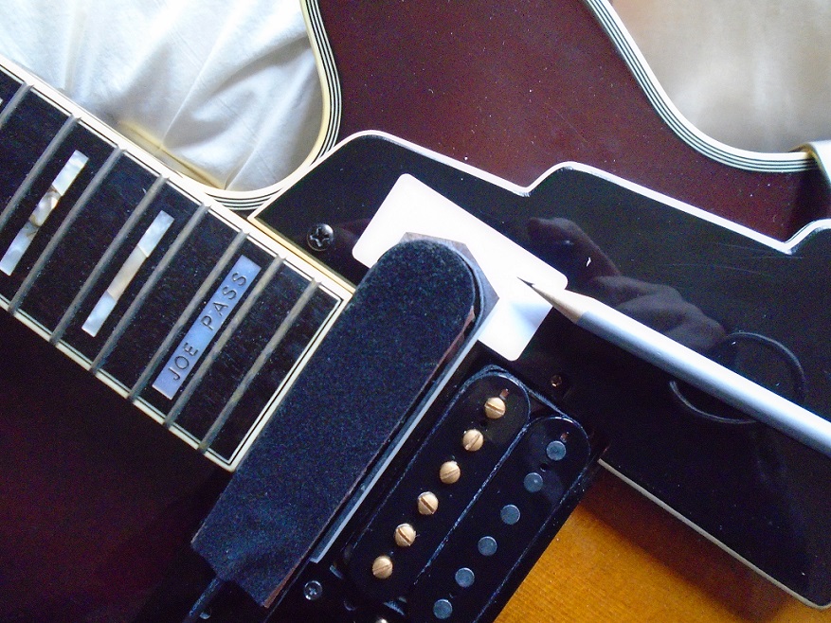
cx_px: 416
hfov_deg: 67.3
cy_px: 312
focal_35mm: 26
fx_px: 624
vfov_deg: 53.1
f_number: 3.2
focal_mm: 4.6
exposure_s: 1/20
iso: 800
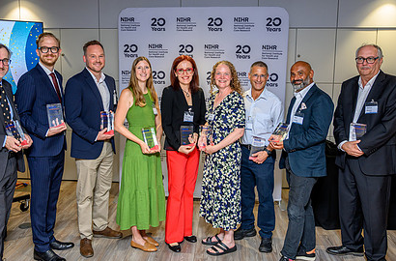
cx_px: 183
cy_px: 120
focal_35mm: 37
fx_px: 405
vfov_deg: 35.6
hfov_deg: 52.0
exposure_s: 1/200
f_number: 4
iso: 1000
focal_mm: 25.5
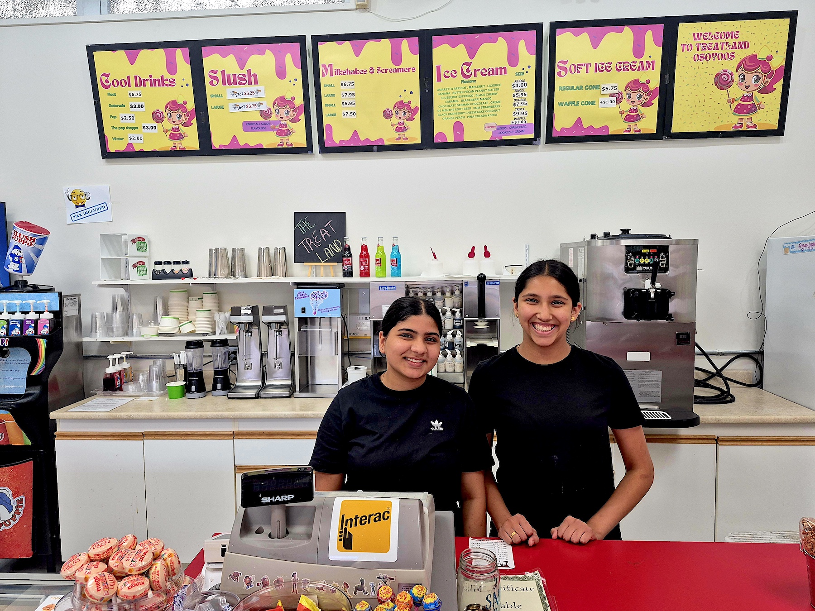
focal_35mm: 23
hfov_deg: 73.9
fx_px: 542
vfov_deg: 58.9
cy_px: 306
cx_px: 408
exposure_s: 1/120
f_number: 1.8
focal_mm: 5.4
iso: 100
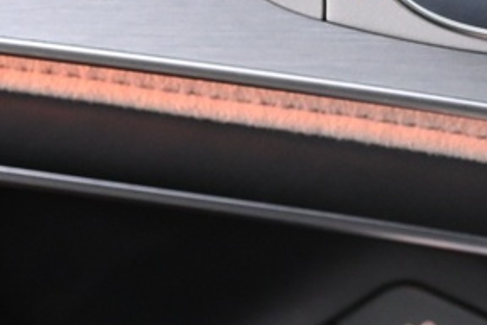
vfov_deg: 6.4
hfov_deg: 9.5
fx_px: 2895
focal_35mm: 214
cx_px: 616
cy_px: 296
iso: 2000
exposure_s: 1/30
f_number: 4
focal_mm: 38
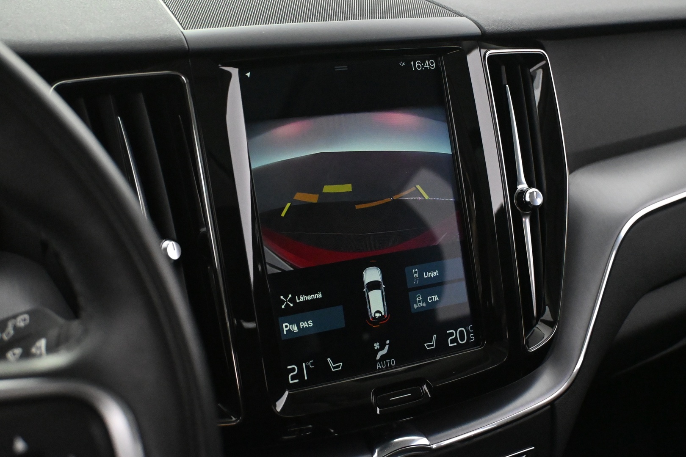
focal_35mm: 51
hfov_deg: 38.9
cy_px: 228
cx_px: 343
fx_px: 972
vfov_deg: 26.5
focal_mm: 34
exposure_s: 1/60
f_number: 5
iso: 8000
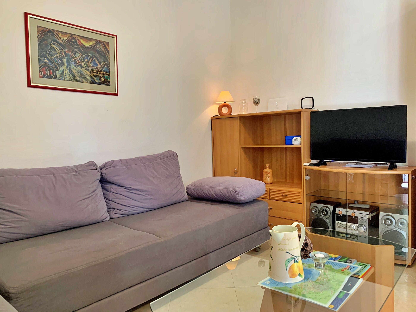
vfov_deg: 53.1
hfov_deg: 67.3
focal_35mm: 26
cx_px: 208
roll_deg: +0.8
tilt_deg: -3.7
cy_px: 156
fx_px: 312
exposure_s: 1/50
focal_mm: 4.25
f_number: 1.8
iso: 100
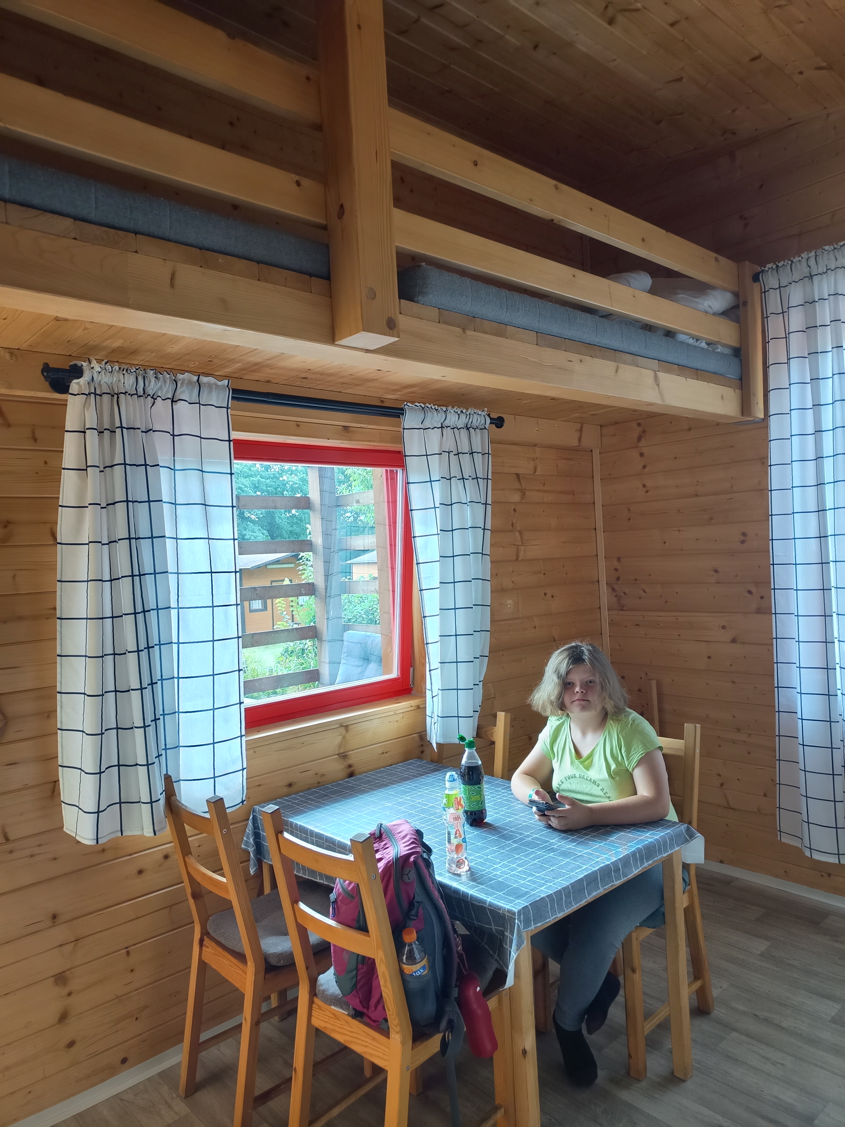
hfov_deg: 56.8
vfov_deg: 71.6
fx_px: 781
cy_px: 564
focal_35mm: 24
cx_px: 422
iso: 237
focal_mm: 5.27
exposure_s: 1/50
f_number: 1.7
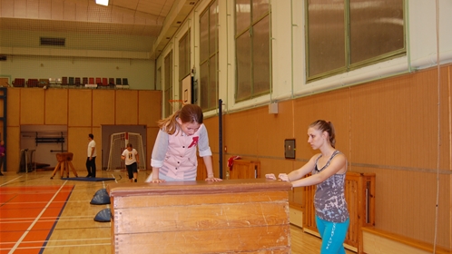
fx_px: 491
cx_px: 226
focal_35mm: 41
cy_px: 131
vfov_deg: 29.0
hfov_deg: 49.4
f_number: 4
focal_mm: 26
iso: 400
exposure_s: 1/60
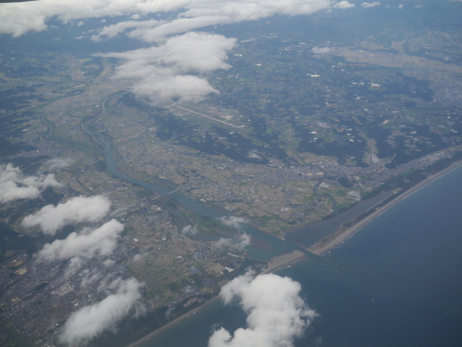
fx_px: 534
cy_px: 174
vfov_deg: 36.0
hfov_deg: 46.8
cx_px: 231
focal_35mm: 40
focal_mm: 20
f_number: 2.8
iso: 160
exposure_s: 1/2500
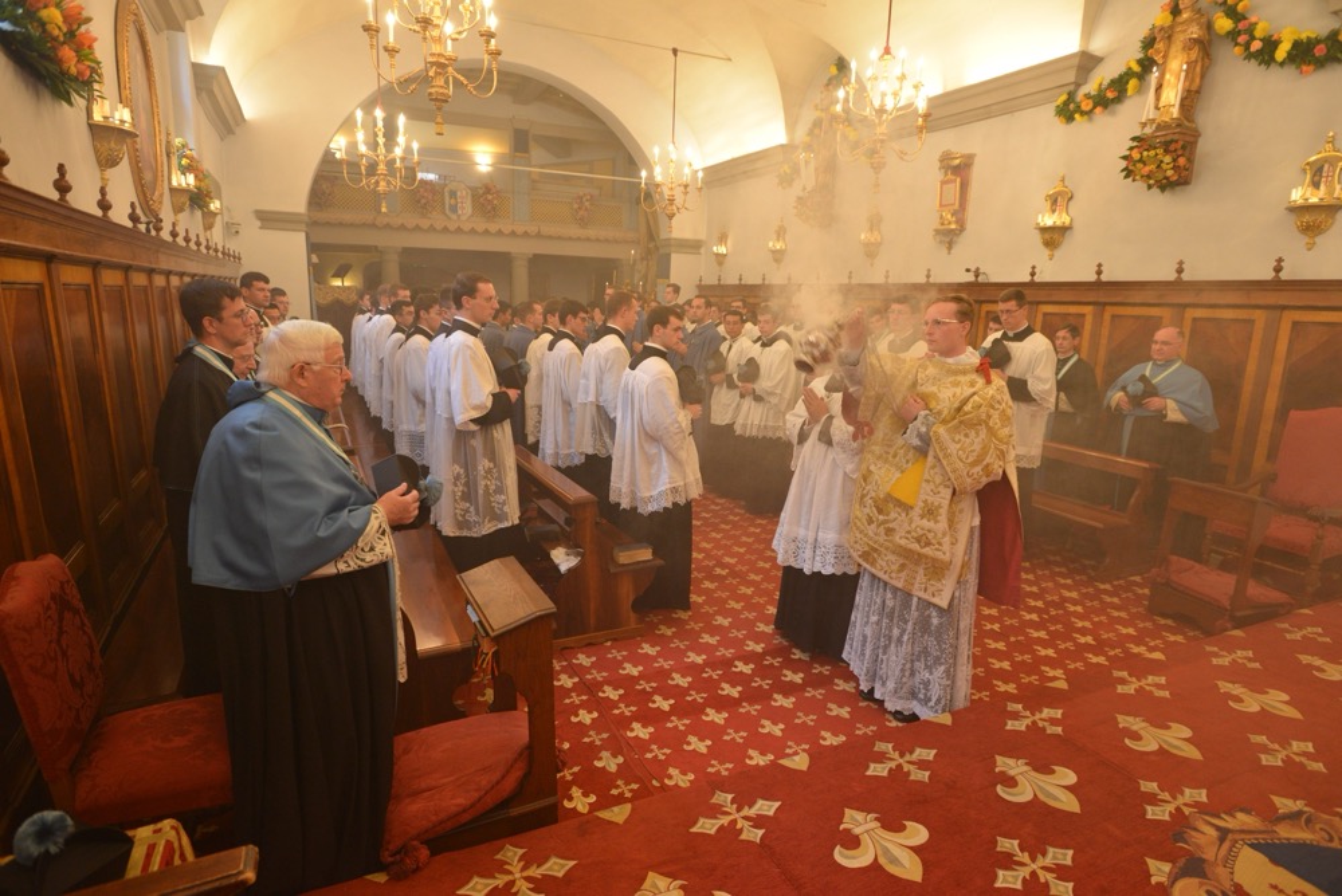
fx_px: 746
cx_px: 671
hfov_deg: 83.9
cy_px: 448
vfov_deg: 62.0
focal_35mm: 20
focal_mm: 20
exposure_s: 1/80
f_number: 4.5
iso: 1600
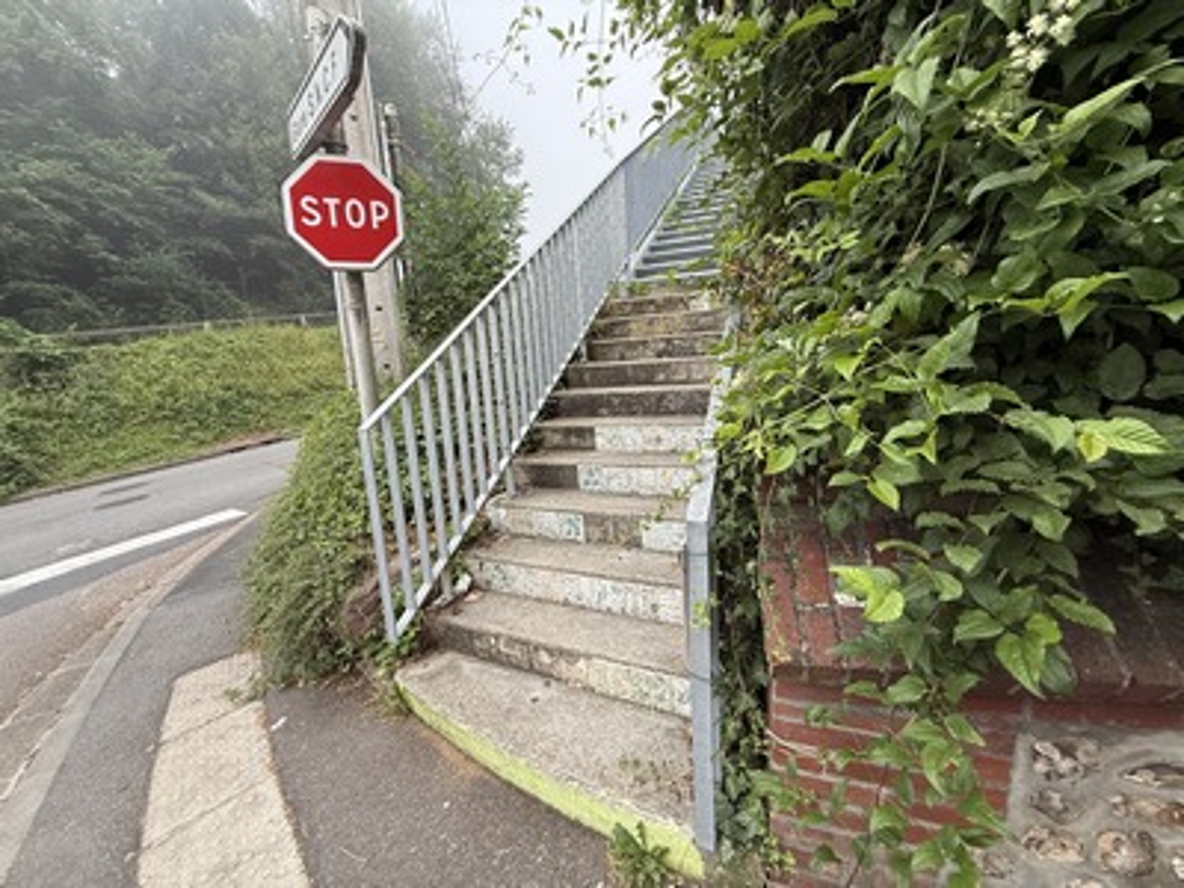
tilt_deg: -10.7
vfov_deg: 85.7
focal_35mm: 14
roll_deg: +2.0
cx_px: 592
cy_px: 444
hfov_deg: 102.1
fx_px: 479
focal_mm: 2.22
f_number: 2.2
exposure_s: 1/99
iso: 125
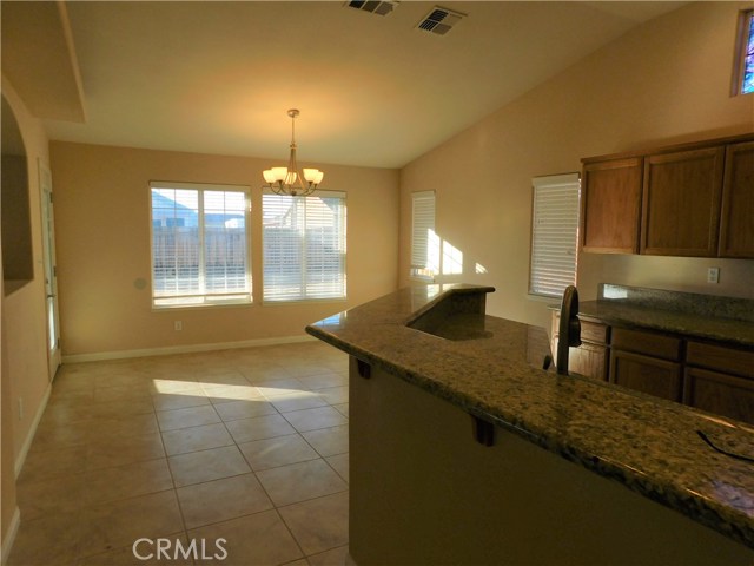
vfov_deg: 58.9
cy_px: 283
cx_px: 377
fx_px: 501
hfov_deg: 73.9
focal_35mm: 23
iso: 125
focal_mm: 4
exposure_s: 1/250
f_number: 3
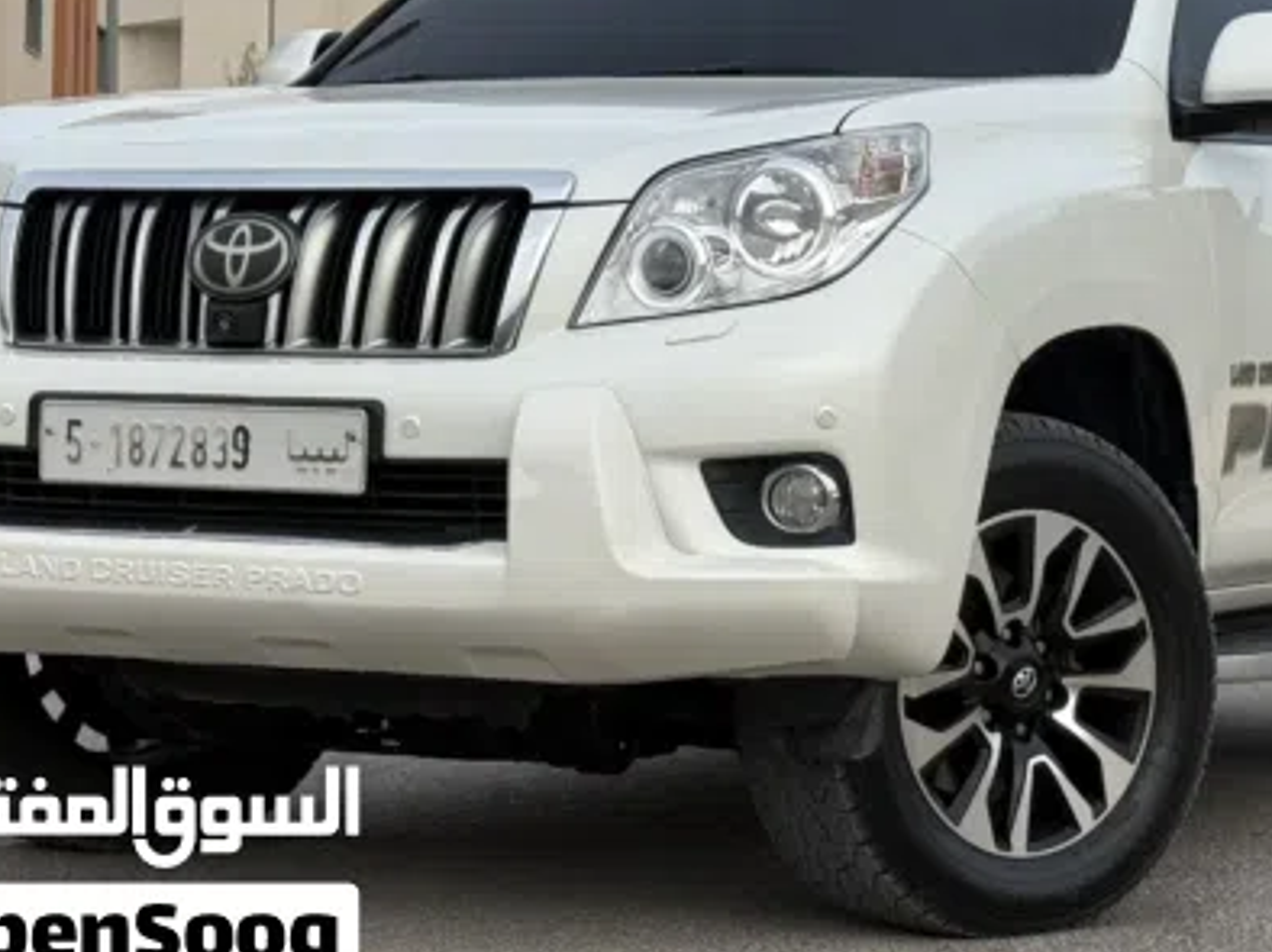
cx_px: 846
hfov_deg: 24.9
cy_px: 300
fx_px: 2864
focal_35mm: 78
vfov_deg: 18.8
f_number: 1.78
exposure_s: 1/1203
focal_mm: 6.76
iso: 64
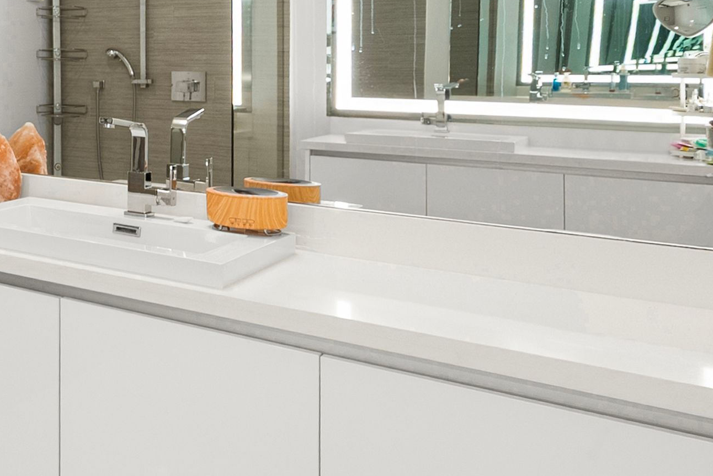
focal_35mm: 39
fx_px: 773
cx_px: -388
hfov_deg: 28.3
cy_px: 218
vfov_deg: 34.2
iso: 400
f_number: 8
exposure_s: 1/3
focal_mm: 12
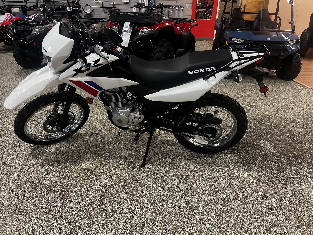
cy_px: 118
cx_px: 156
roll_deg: -0.6
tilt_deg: -27.1
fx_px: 235
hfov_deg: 67.3
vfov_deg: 53.1
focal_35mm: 26
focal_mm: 5.7
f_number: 1.5
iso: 250
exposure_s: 1/60
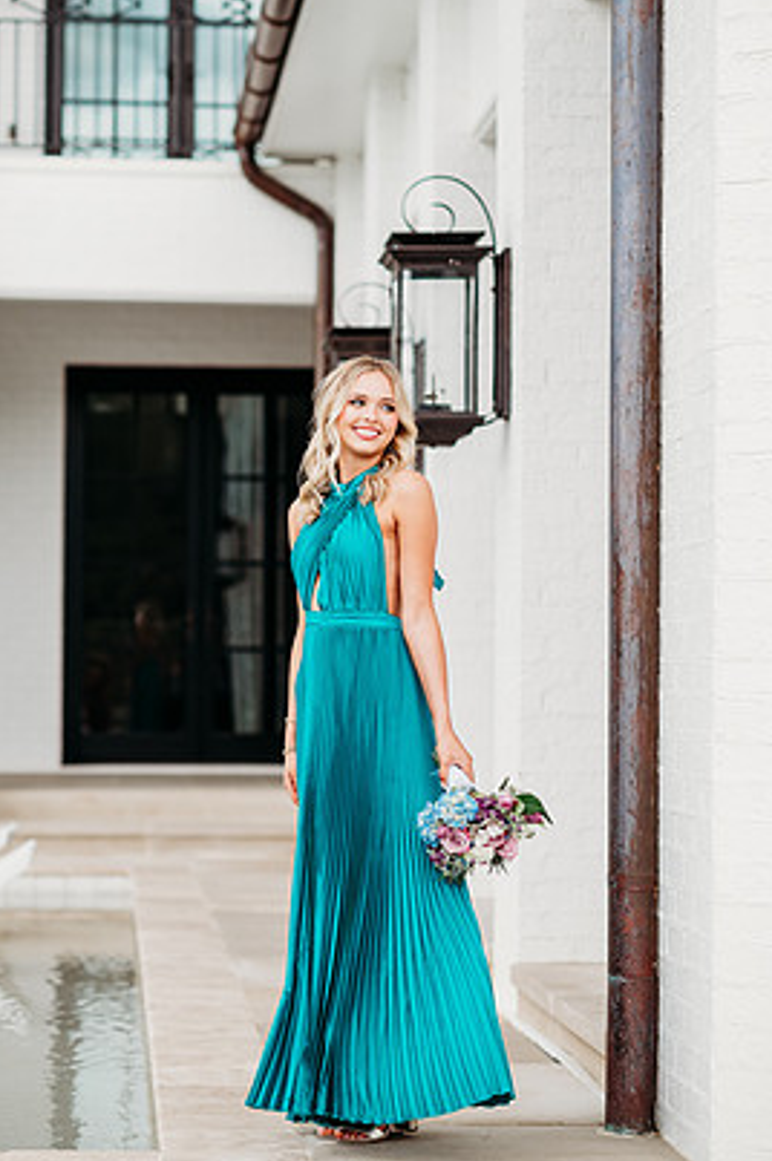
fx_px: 3061
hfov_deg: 14.4
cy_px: 519
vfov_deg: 21.5
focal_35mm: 95
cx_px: 354
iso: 250
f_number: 2.5
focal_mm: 85
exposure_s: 1/400
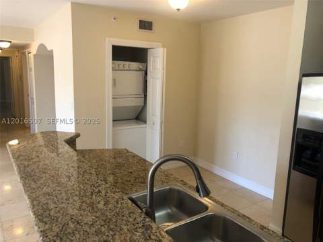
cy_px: 121
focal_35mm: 28
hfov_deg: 63.4
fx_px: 261
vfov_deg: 49.7
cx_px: 162
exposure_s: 1/40
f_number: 1.8
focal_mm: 3.99
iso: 32
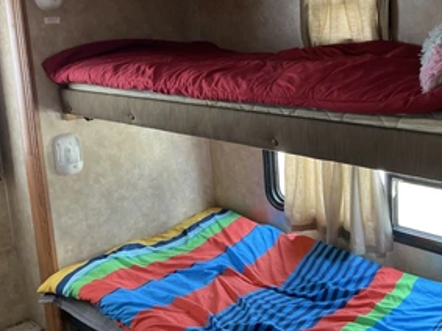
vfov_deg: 34.9
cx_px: 278
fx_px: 523
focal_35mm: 41
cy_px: 117
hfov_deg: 45.4
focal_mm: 3
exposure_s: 1/60
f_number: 1.8
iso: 160
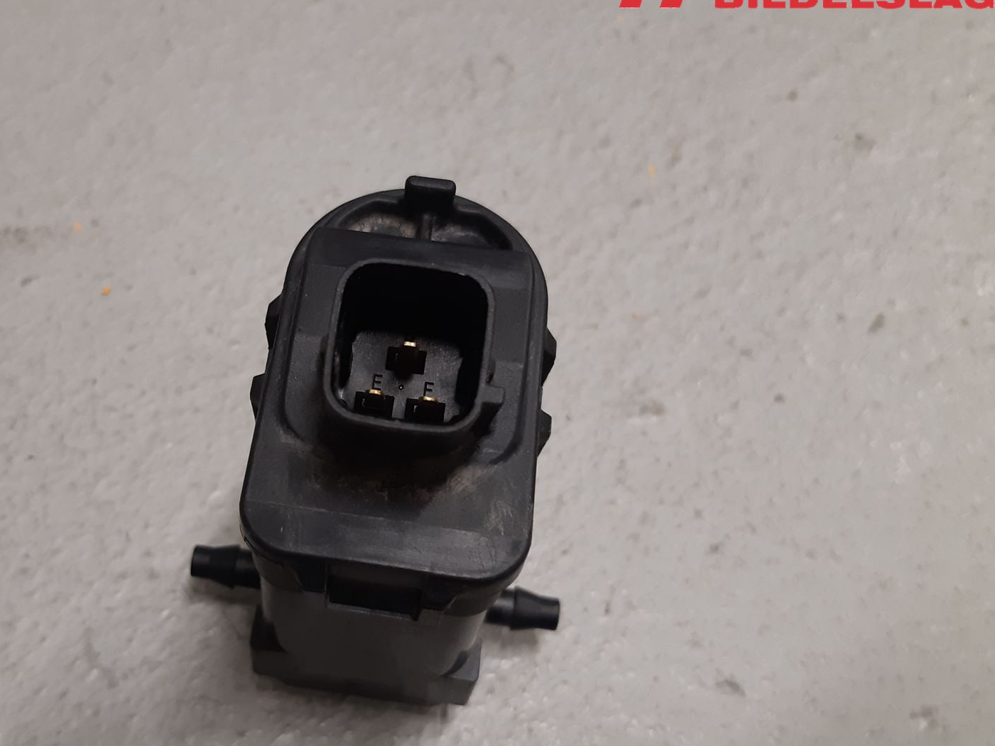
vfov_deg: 37.6
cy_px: 433
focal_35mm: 38
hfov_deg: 48.1
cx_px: 328
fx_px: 1092
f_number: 1.7
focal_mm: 3.93
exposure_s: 1/50
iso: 125
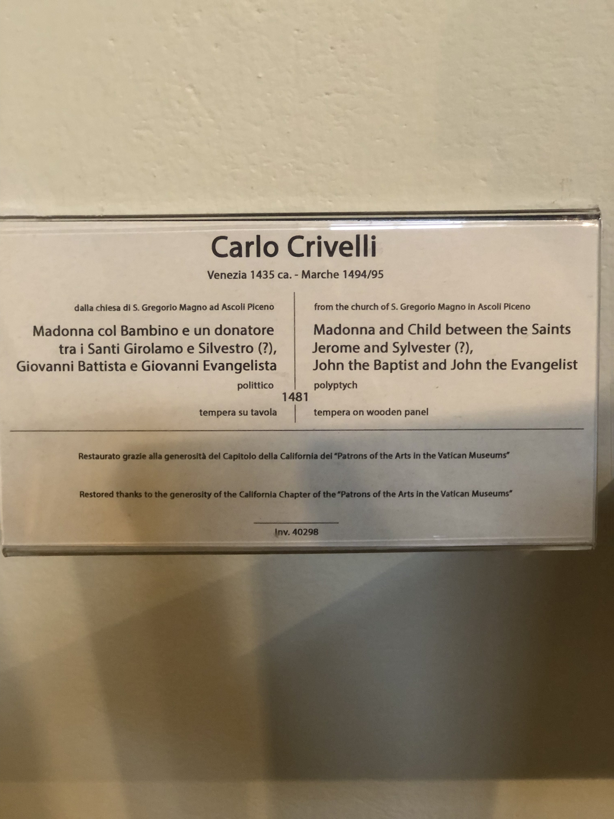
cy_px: 410
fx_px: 1230
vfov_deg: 36.8
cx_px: 307
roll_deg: +2.5
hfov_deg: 28.0
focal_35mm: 52
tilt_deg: -40.9
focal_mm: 6
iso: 160
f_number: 2.4
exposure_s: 1/11
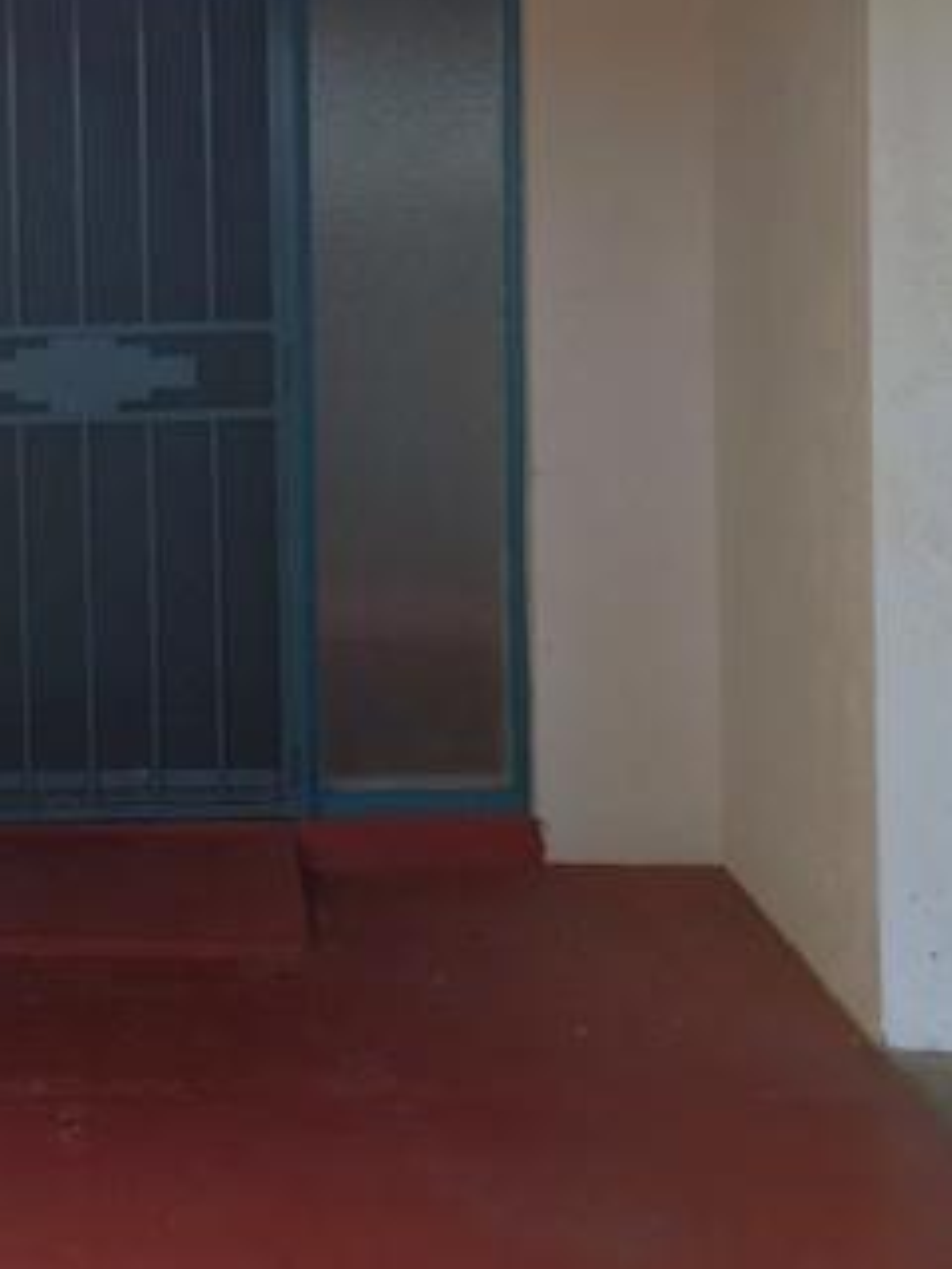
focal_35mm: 58
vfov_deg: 32.5
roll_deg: +0.4
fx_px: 2127
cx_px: 48
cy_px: 286
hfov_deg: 24.3
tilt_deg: -1.7
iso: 25
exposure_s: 1/60
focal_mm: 4.15
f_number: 2.2
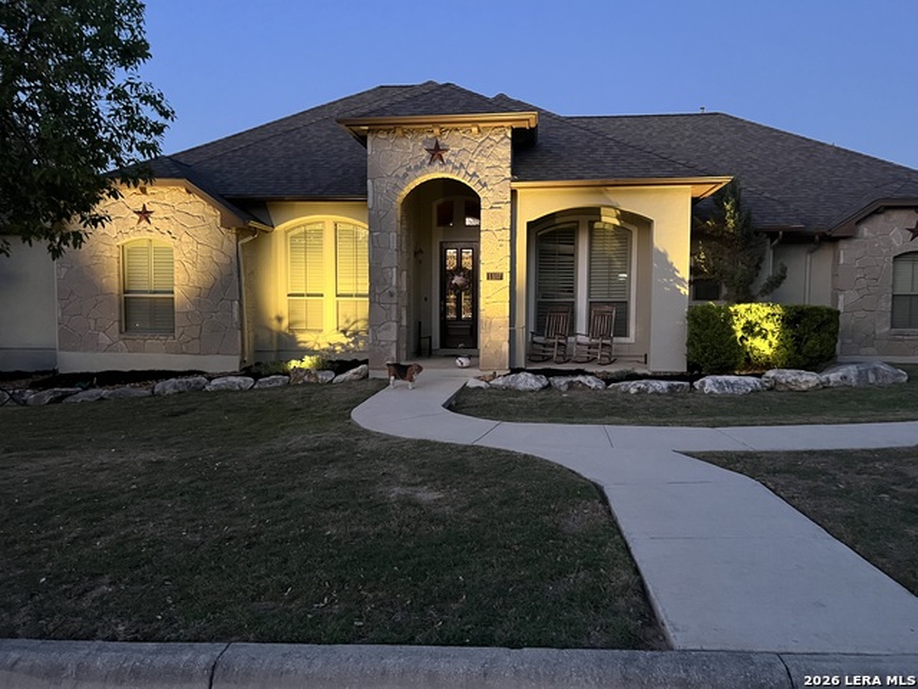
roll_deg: -0.2
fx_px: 690
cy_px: 344
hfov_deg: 67.3
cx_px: 459
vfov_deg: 53.1
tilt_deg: -3.5
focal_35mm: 26
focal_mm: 5.7
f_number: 1.5
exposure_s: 1/30
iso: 640
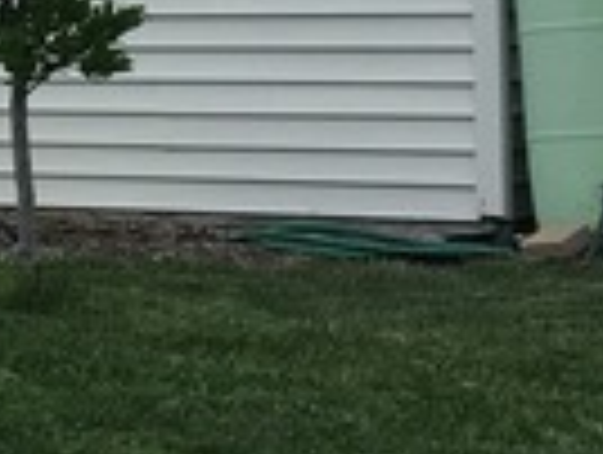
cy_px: -157
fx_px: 2408
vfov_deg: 10.5
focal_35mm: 138
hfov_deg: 11.9
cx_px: -792
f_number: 2.2
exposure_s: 1/1479
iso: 25
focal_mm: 4.15
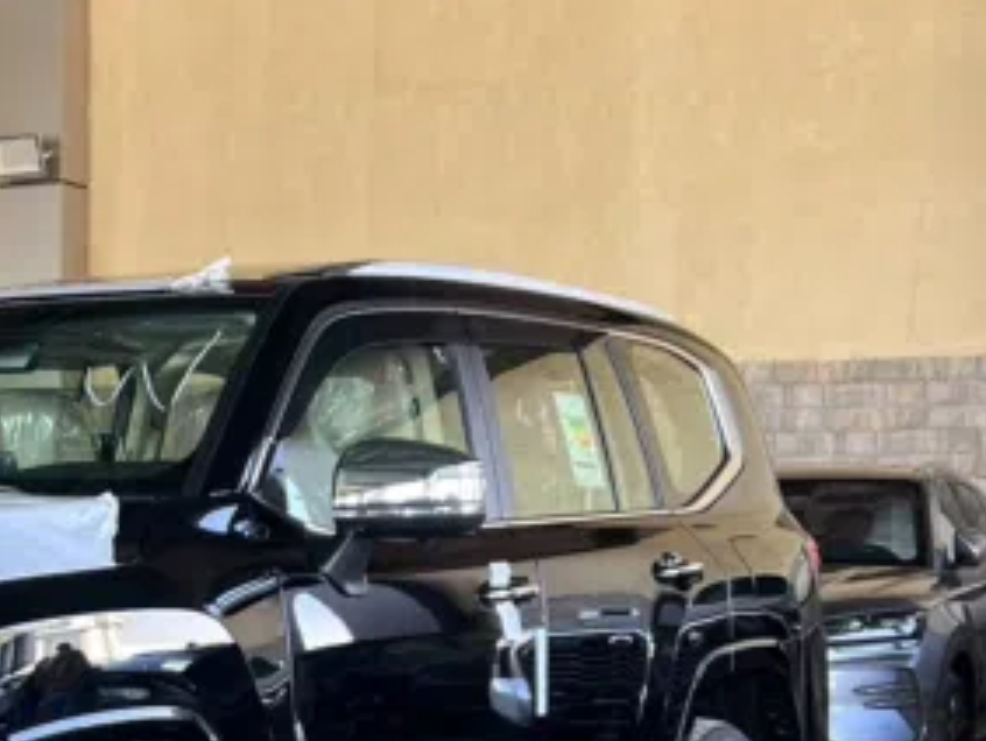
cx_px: -59
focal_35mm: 59
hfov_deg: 29.8
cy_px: 510
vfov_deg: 24.7
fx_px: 1682
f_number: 1.5
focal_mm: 5.7
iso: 64
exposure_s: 1/121
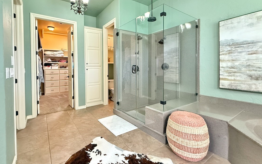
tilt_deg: -1.0
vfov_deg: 67.6
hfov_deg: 94.1
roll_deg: +0.1
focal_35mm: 17
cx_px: 118
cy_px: 69
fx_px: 121
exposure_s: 1/60
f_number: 2.2
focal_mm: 2.22
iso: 1000
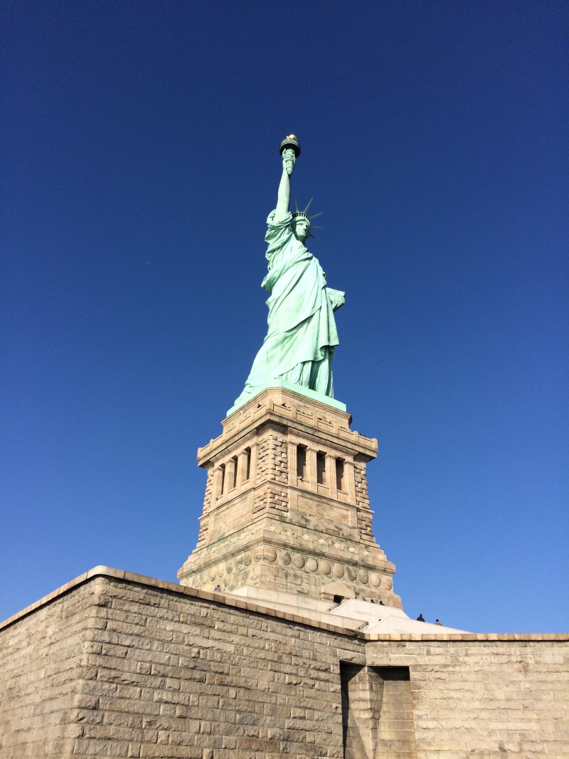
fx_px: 635
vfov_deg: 61.6
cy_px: 380
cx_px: 284
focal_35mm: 29
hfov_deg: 48.2
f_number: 2.2
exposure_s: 1/2740
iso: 32
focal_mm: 4.15
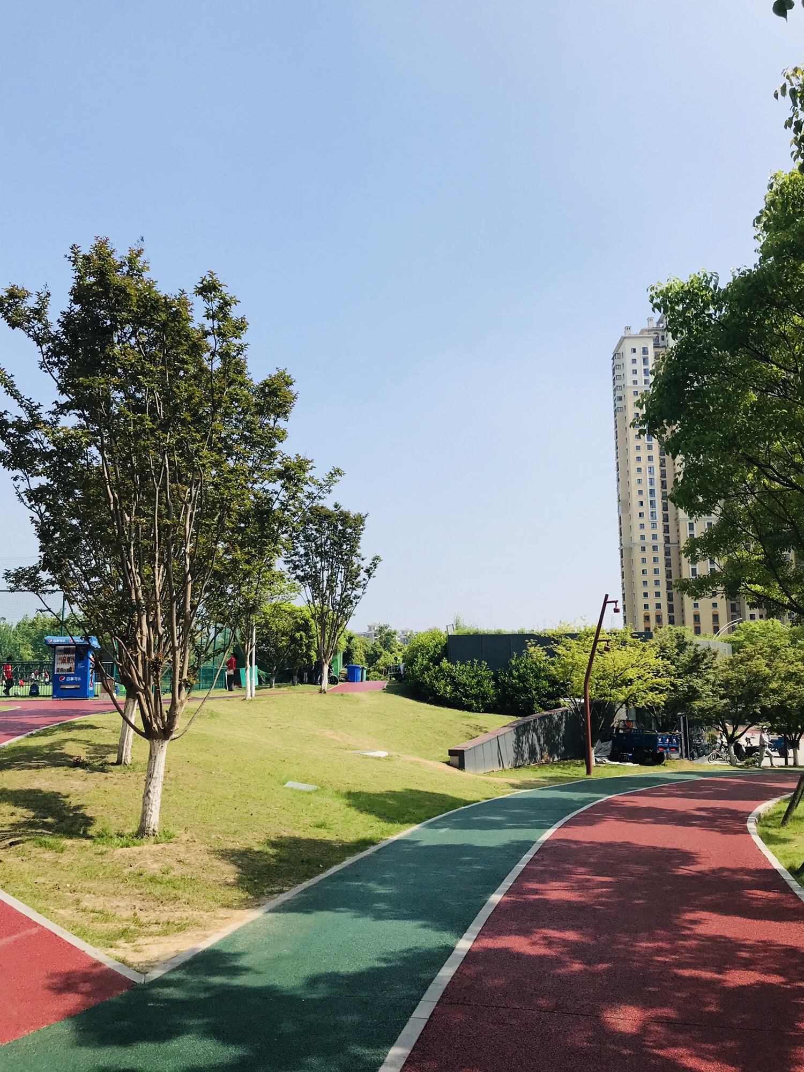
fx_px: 867
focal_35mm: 28
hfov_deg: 49.7
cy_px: 536
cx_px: 402
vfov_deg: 63.4
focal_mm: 3.99
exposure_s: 1/2336
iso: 20
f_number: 1.8
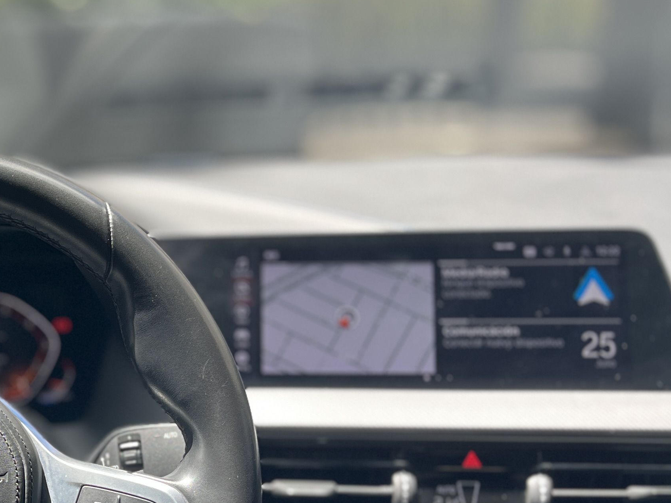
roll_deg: +1.1
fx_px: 1202
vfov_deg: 23.1
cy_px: 448
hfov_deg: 27.7
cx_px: -118
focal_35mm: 62
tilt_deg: -17.4
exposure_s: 1/203
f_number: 1.6
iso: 40
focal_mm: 5.1
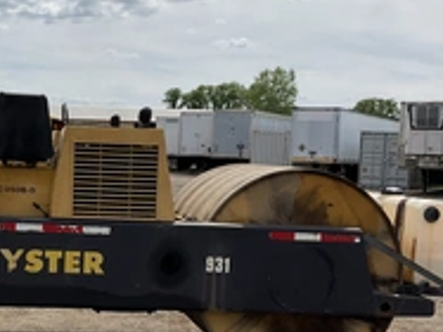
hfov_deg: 30.2
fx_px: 793
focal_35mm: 62
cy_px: 190
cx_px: 64
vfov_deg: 23.6
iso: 25
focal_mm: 3
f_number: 1.8
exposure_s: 1/3125
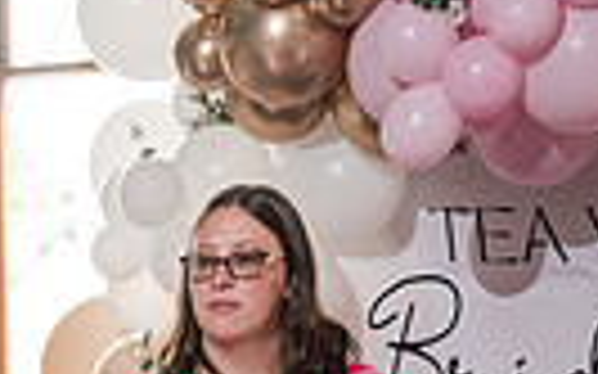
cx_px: -63
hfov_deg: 12.2
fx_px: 2753
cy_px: 838
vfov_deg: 7.3
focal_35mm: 169
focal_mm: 49
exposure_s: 1/250
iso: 1250
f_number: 4
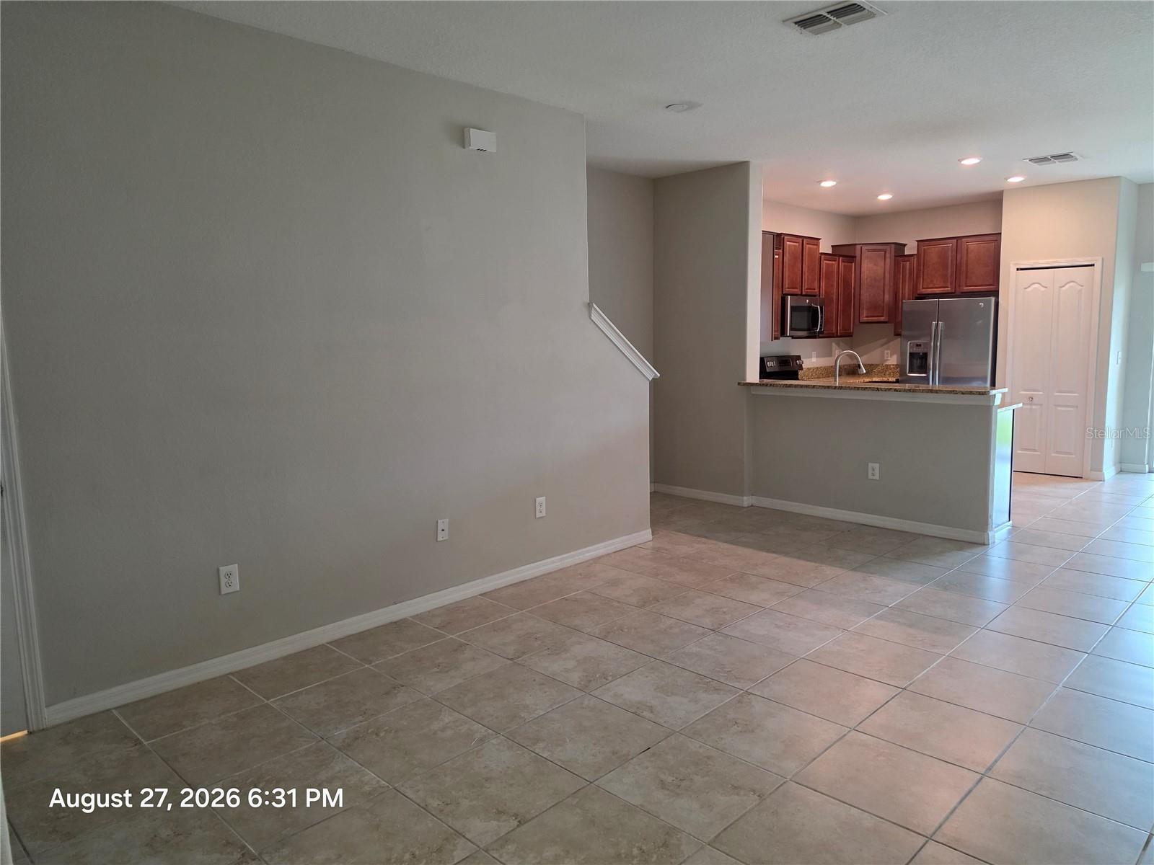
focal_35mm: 23
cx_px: 577
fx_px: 767
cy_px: 432
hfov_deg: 73.9
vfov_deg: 58.9
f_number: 1.4
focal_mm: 6.5
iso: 640
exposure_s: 1/120
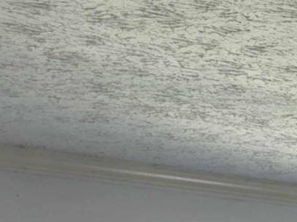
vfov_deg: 7.6
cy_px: 515
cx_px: 1048
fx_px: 1570
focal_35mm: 183
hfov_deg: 8.2
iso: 210
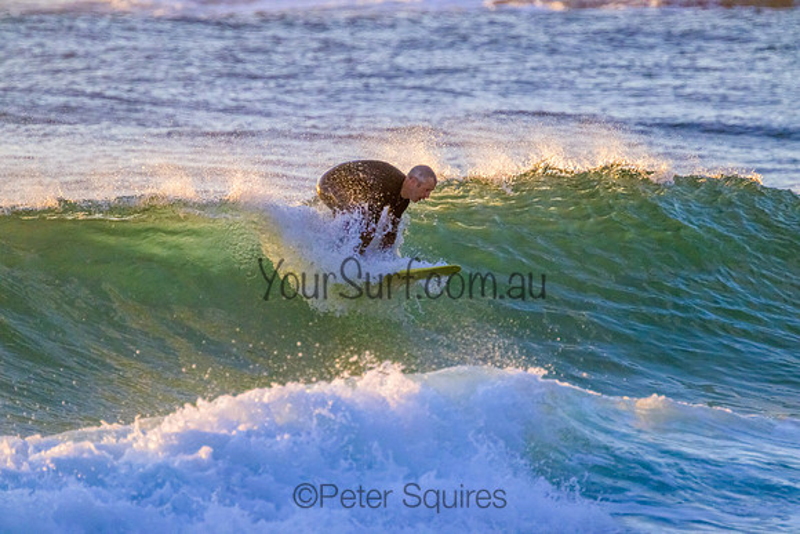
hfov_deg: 2.6
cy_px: 267
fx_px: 17781
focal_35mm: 800
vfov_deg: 1.7
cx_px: 400
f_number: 11
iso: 5000
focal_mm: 800
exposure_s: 1/1250
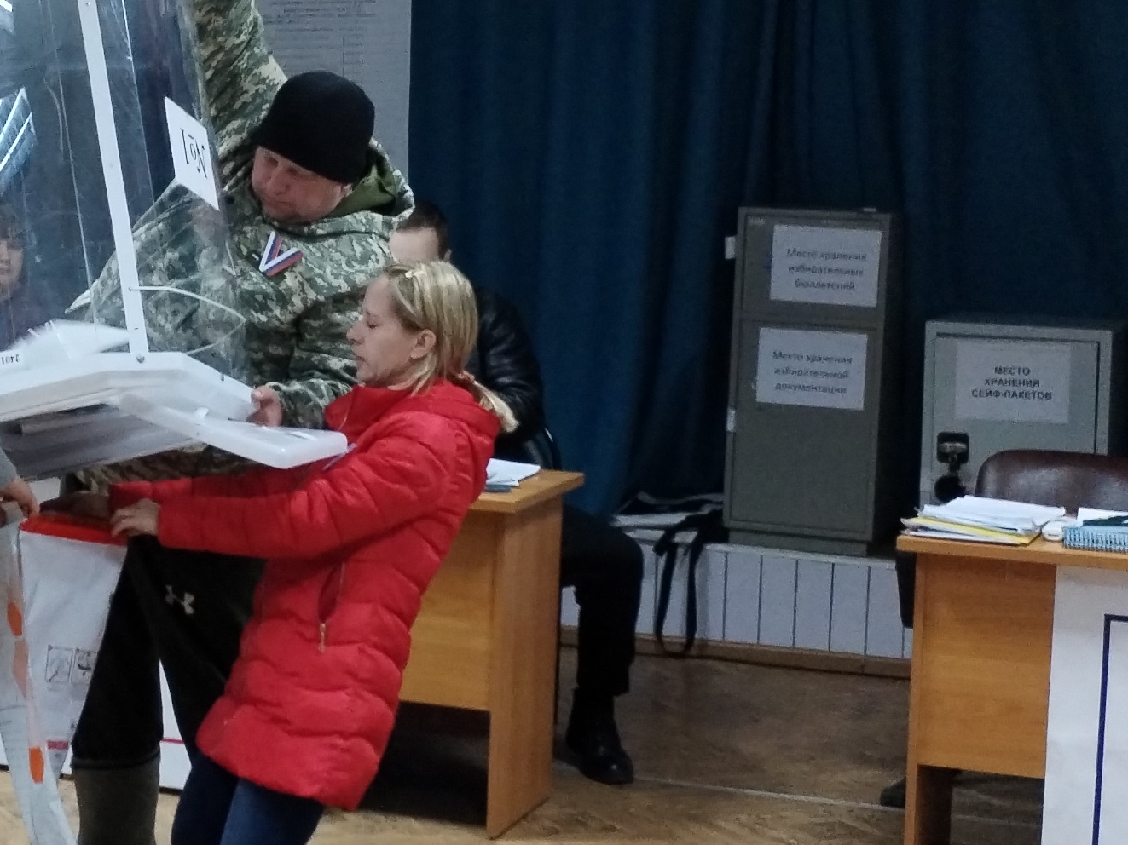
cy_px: 317
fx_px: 3291
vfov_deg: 14.6
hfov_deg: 19.2
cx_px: 187
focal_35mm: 101
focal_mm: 4.75
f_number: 1.8
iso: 500
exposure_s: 1/33.3
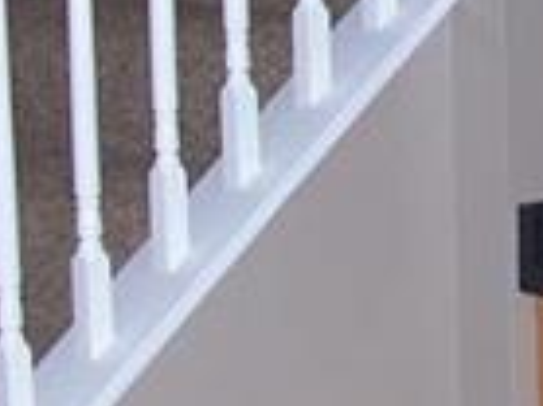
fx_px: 2523
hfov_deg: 11.4
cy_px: 141
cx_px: 977
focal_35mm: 161
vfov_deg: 9.2
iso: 80
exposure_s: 1/60
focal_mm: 6
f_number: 2.8
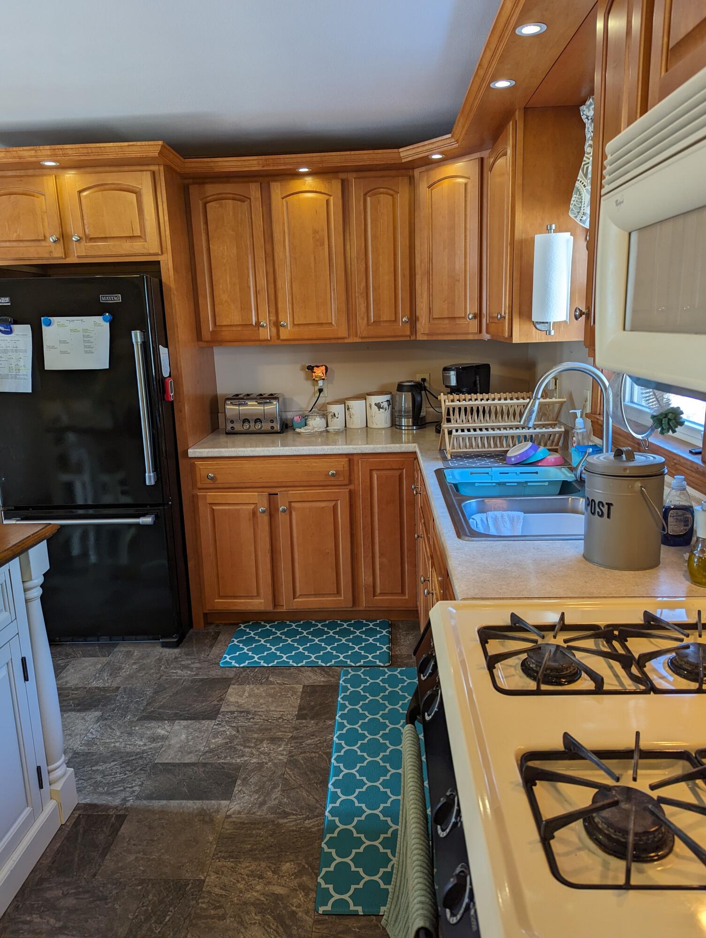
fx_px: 651
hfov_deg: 56.9
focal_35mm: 24
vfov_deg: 71.5
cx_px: 353
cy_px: 469
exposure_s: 1/60
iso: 119
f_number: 1.85
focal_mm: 6.81
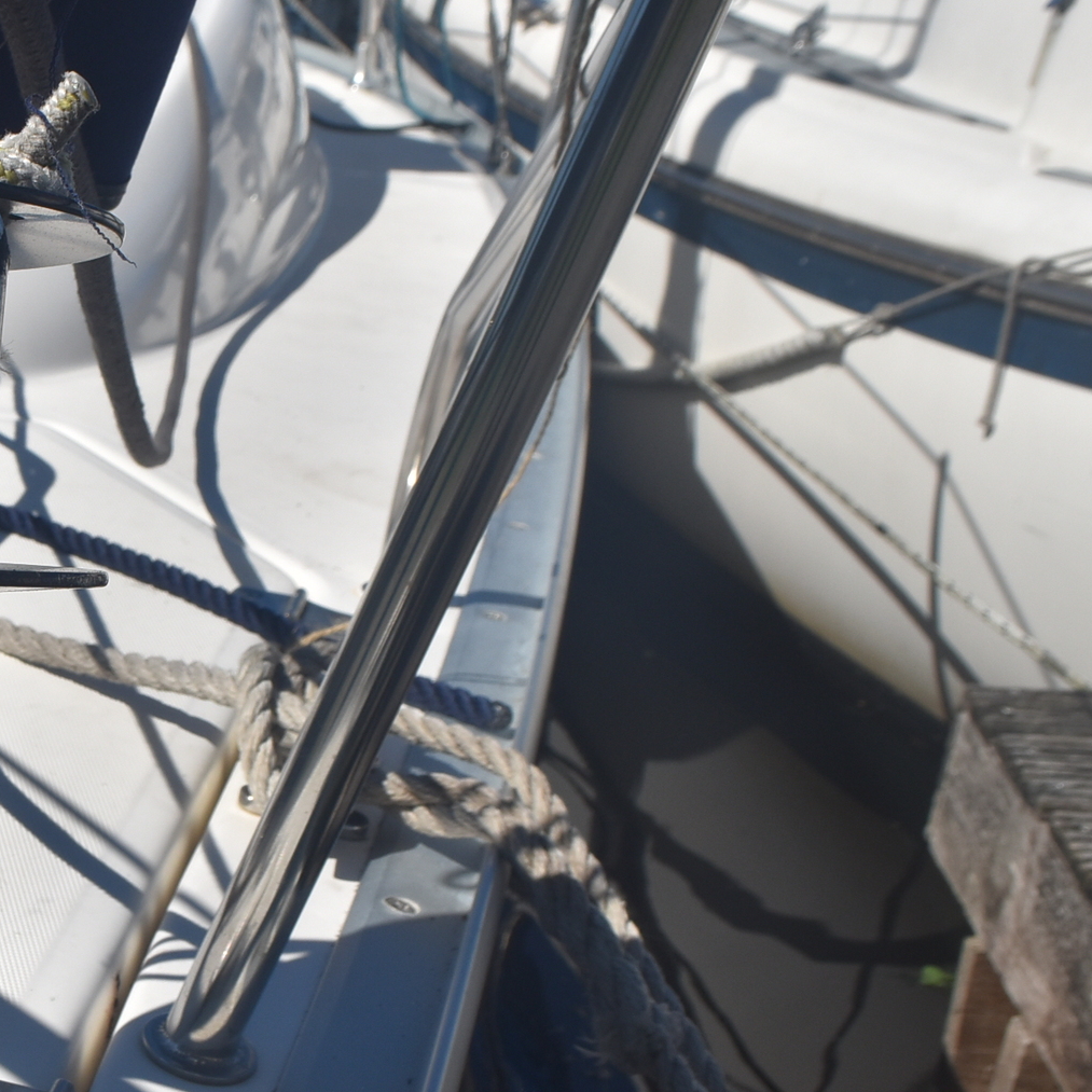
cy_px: 507
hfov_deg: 25.3
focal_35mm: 63
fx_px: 2248
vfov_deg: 27.3
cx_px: -111
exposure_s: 1/500
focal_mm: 20
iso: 200
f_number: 11
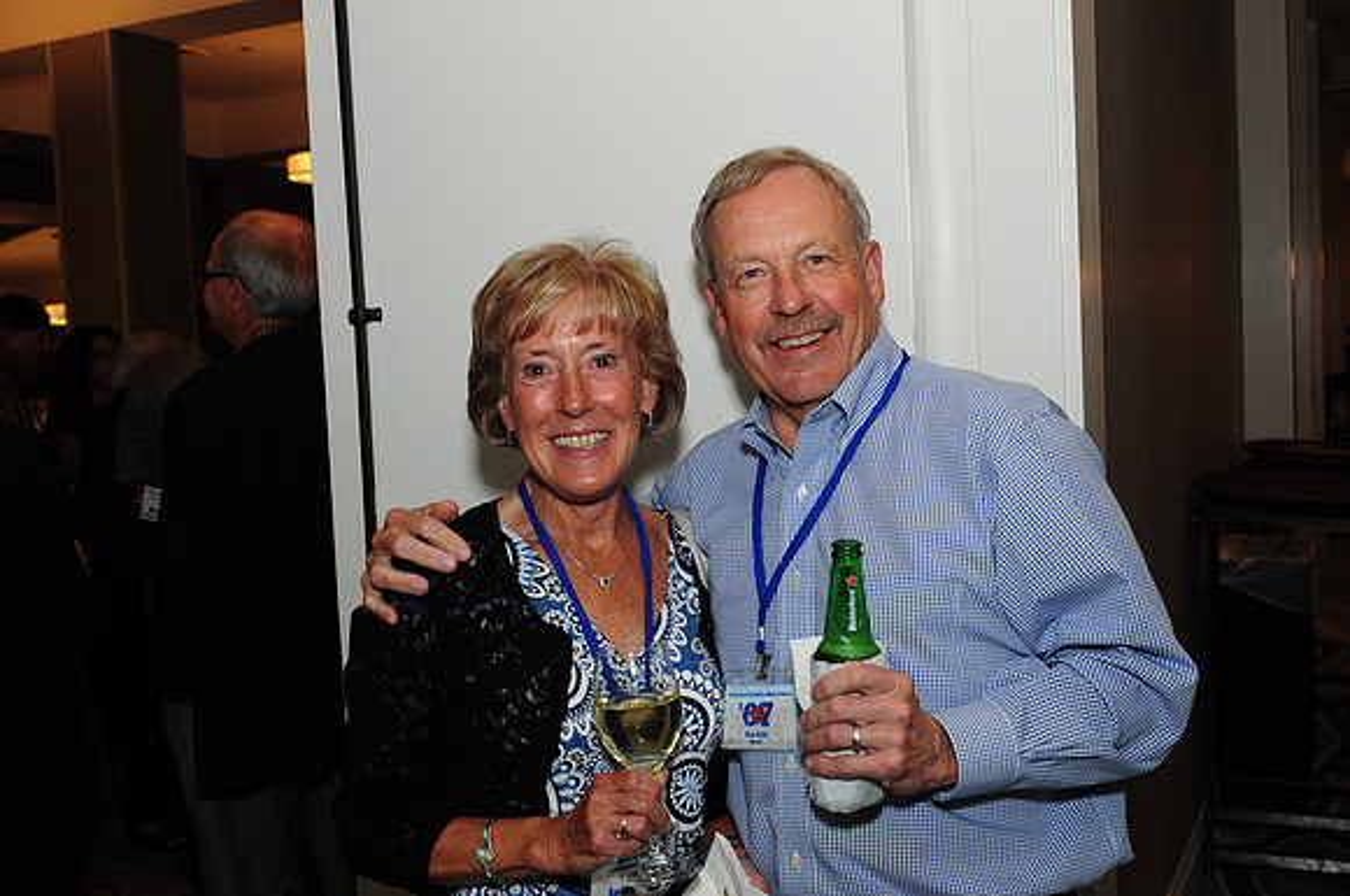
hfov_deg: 53.2
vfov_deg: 36.8
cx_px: 675
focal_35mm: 36
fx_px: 1348
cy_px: 448
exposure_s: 1/60
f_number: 5
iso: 500
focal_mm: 24
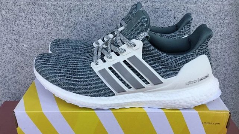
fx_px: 216
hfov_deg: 58.0
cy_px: 78
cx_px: 119
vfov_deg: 34.6
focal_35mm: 34
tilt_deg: -28.1
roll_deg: -0.7
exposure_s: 1/586
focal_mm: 3.3
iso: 25
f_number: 2.4
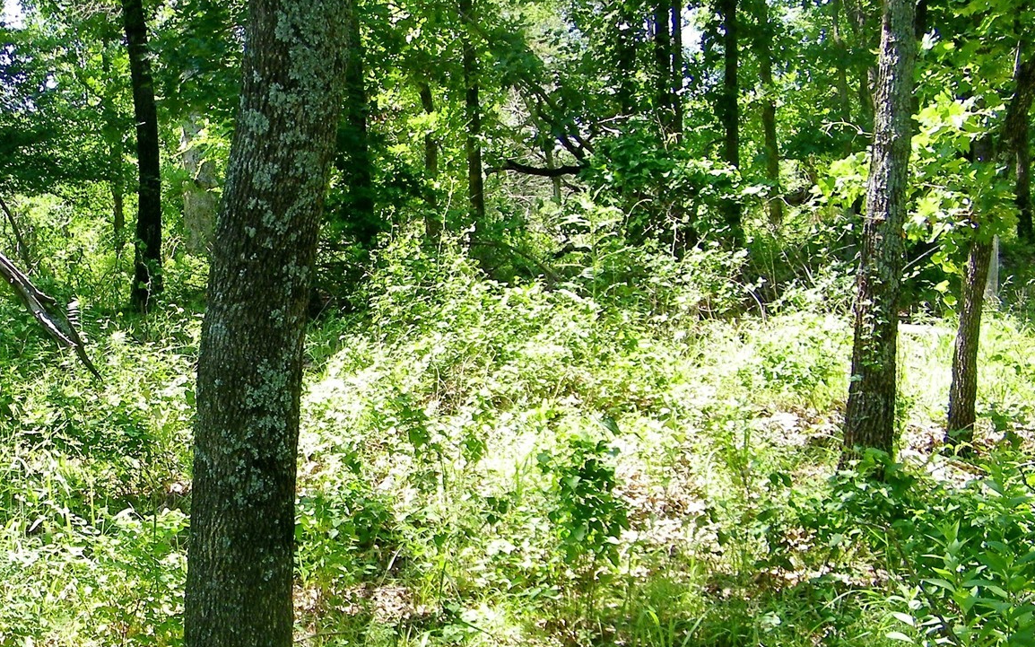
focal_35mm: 67
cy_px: 396
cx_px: 184
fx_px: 1890
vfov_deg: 19.4
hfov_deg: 29.8
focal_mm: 6.8
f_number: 3.7
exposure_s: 1/160
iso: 80
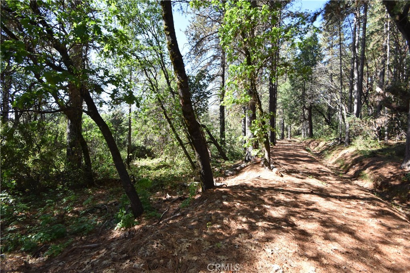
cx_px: 205
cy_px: 136
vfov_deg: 77.3
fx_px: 171
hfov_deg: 100.4
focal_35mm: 15
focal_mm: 10
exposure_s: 1/320
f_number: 8
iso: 800
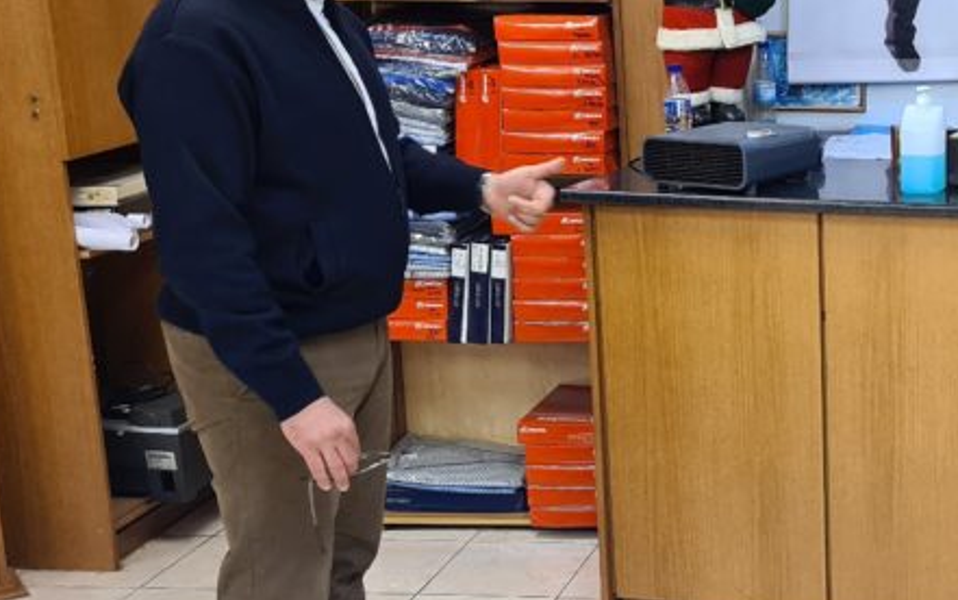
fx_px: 1672
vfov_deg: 20.3
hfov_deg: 29.9
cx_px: 943
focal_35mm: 64
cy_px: 274
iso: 160
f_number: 1.8
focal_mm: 5.4
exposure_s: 1/50
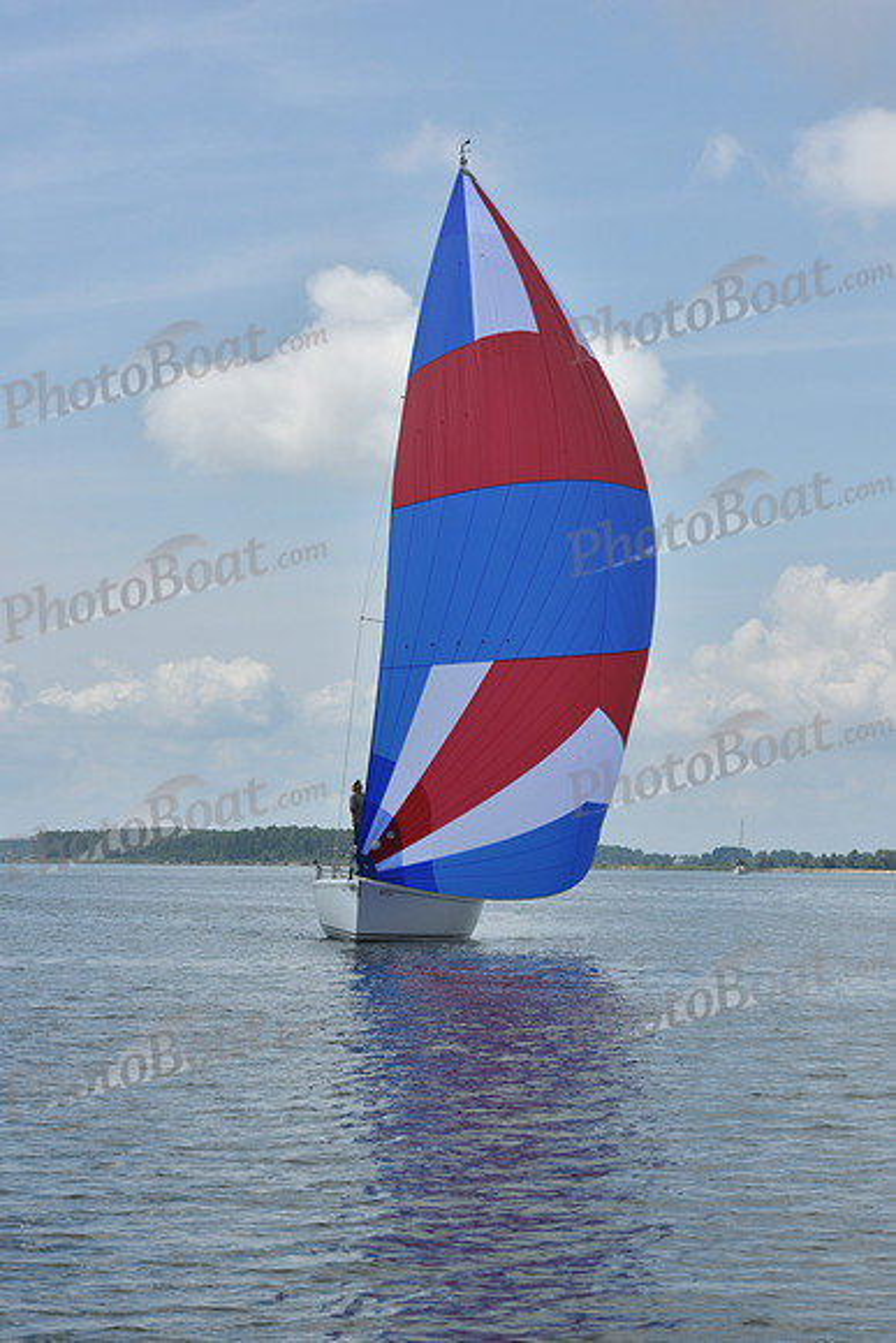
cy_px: 672
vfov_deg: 20.8
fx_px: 3656
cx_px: 448
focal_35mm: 98
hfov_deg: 14.0
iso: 320
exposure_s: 1/1000
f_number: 11
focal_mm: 98
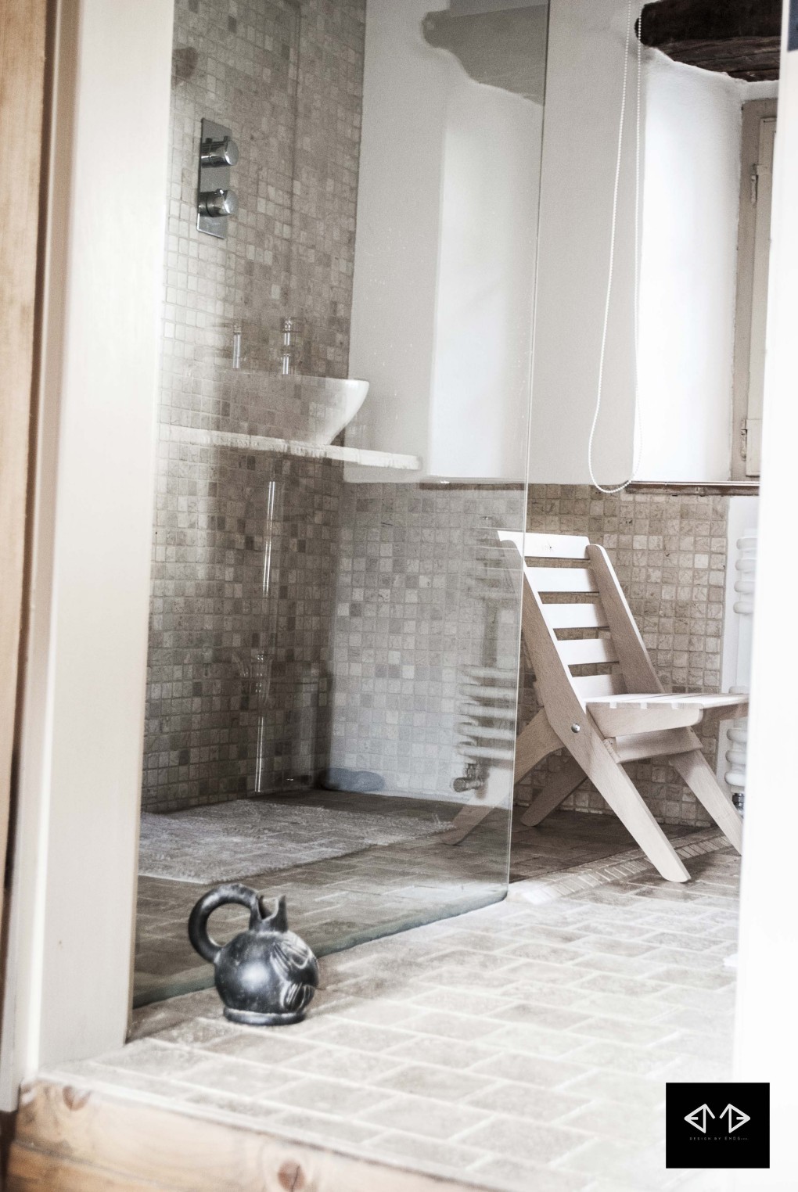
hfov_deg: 25.1
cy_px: 596
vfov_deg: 36.8
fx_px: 1790
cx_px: 399
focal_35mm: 54
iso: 400
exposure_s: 1/20
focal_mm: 36
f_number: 5
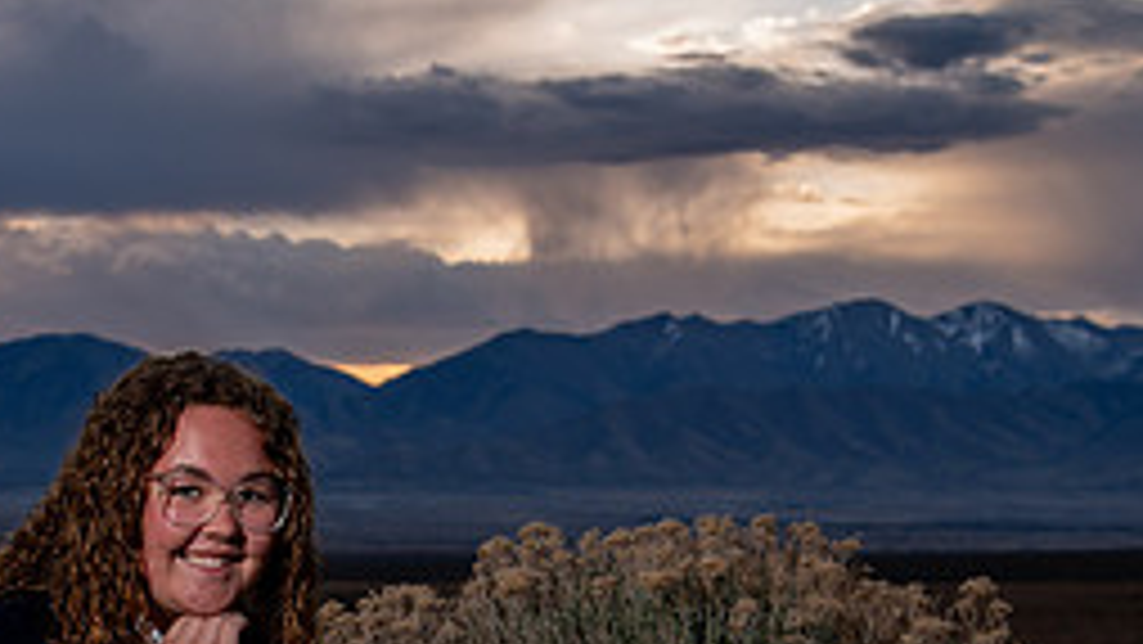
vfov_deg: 10.7
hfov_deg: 19.0
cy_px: 748
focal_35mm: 112
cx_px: 334
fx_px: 3395
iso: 200
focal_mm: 46
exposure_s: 1/160
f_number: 5.6
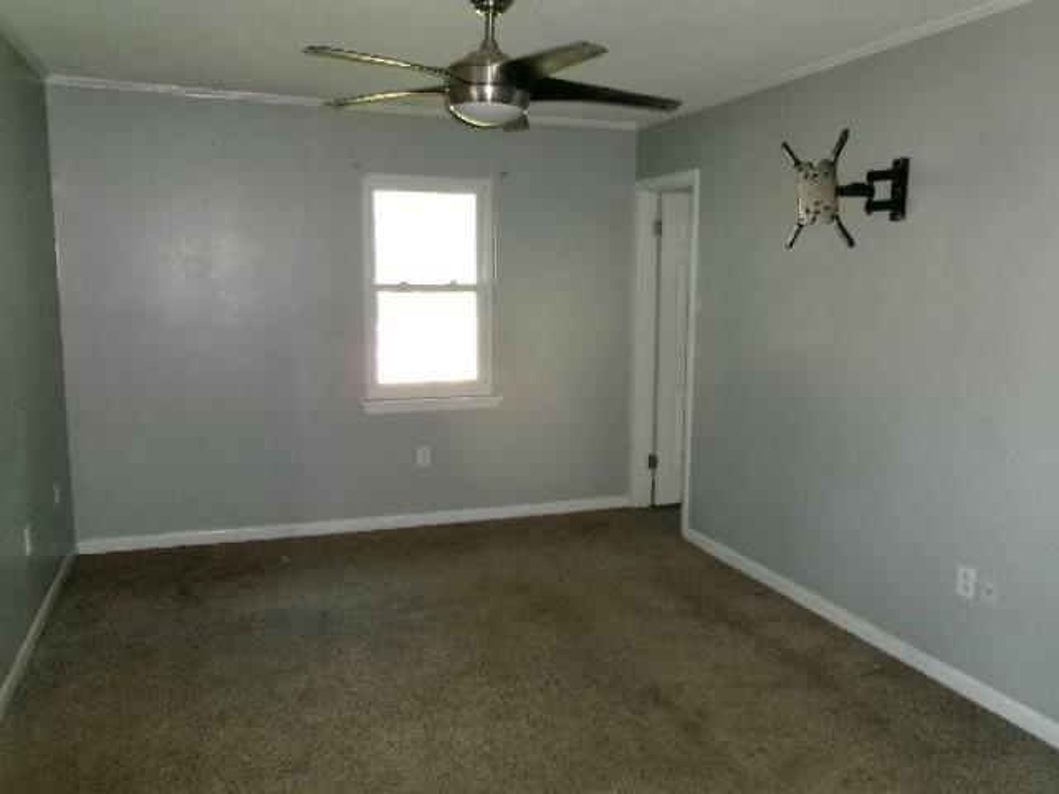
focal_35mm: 28
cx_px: 530
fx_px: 857
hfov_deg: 63.4
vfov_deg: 49.7
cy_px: 397
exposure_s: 1/34
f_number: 3.9
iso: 684
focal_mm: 5.1
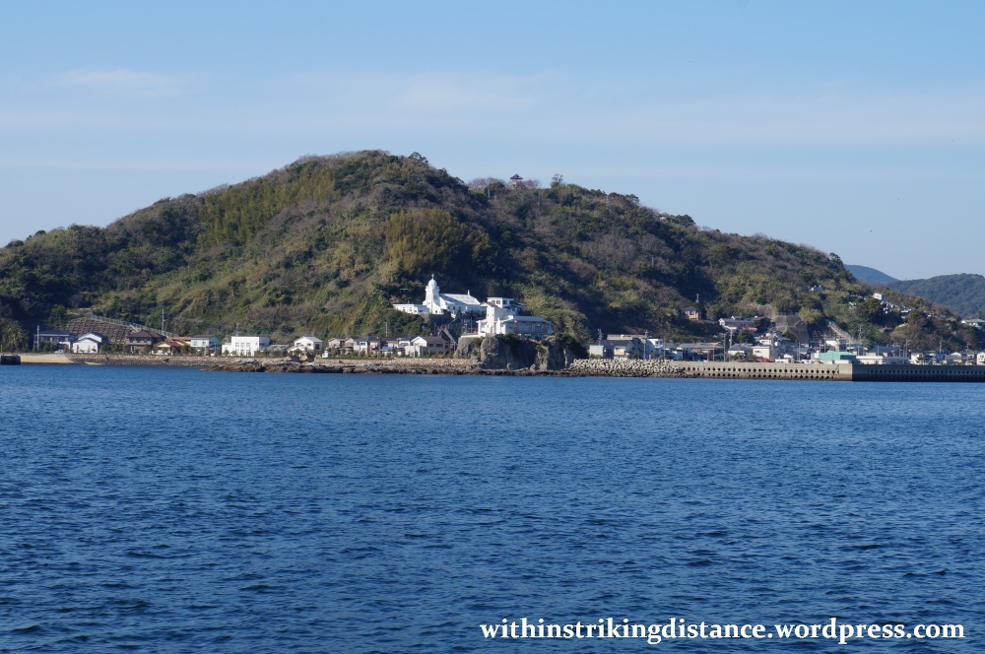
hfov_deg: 24.6
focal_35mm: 82
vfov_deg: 16.5
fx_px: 2254
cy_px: 327
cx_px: 492
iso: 200
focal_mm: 55
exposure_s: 1/250
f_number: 13
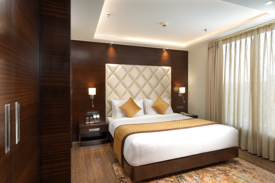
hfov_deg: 86.9
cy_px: 92
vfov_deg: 64.6
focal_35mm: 19
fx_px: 145
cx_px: 138
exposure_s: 1/4
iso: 100
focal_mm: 19
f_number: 8
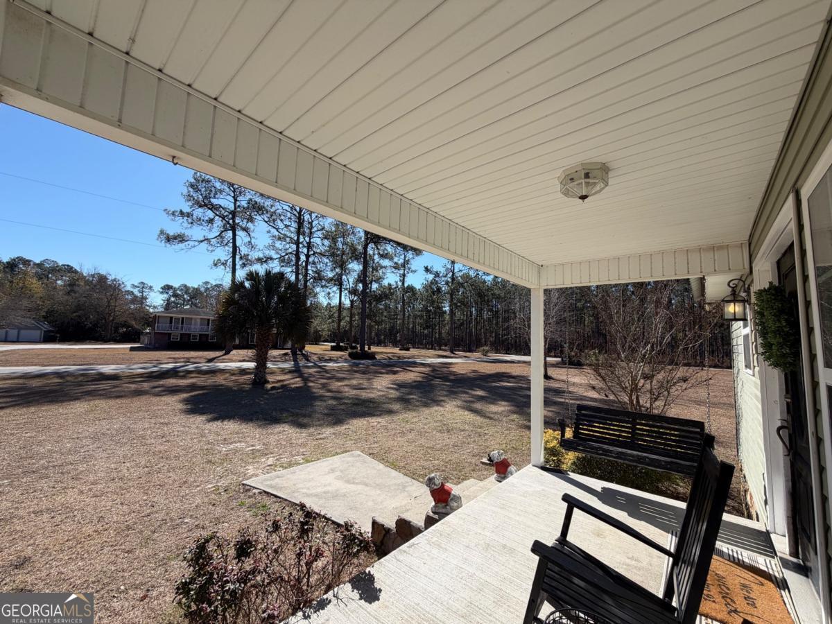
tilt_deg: +5.2
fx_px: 336
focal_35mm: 14
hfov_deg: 102.1
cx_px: 416
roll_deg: -1.6
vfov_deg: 85.7
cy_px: 312
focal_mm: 2.22
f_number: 2.2
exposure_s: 1/770
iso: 25
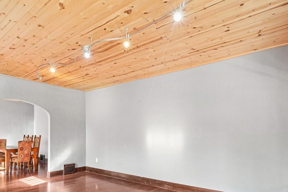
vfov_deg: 53.1
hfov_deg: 74.9
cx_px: 121
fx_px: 186
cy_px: 133
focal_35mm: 23
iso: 800
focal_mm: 10.8
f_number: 8
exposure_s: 1/2.5
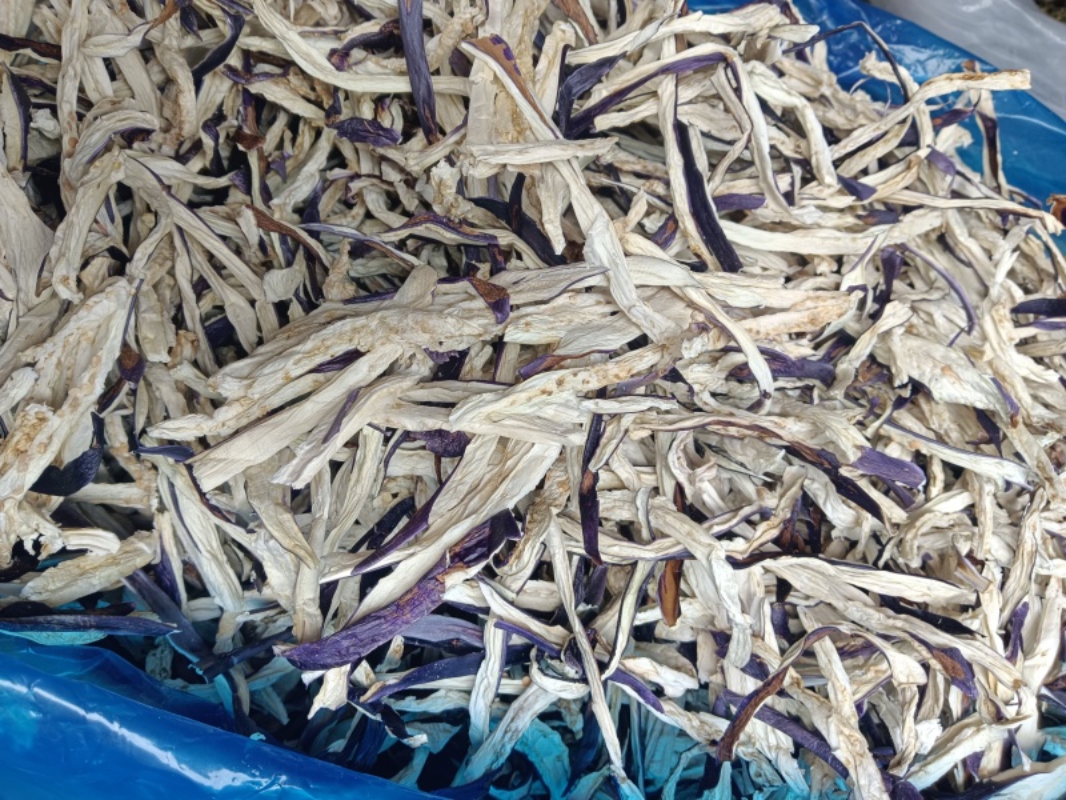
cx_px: 533
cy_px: 400
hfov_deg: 67.3
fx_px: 801
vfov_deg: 53.1
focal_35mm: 26
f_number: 1.8
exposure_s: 1/100
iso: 147
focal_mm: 4.05
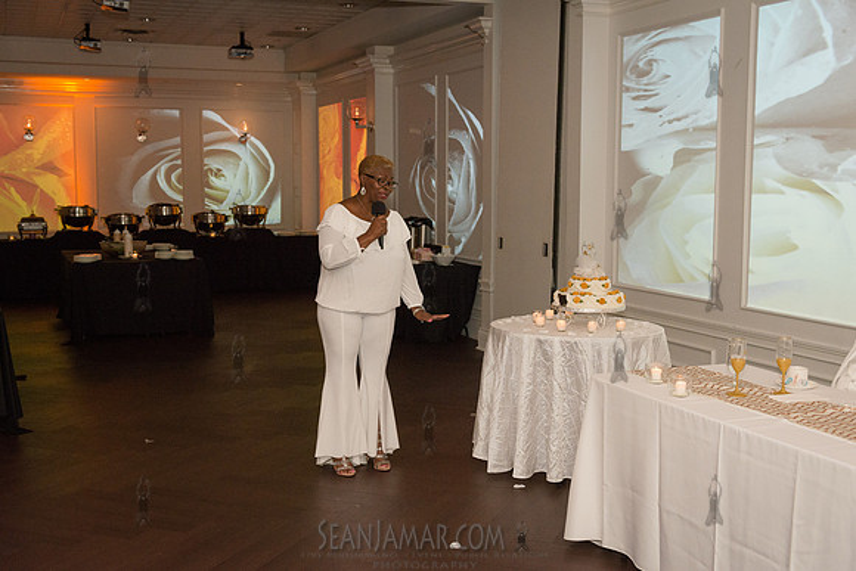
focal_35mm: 42
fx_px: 999
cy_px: 286
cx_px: 428
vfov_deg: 31.9
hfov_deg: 46.4
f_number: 4.5
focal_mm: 42
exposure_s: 1/400
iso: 2500
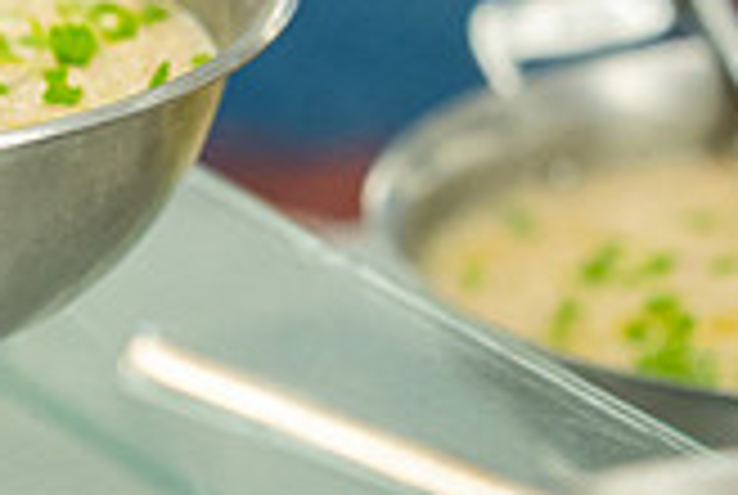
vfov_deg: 5.6
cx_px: -450
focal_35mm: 247
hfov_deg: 8.1
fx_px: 5073
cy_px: 101
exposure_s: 1/160
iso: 1250
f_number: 2.8
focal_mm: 70
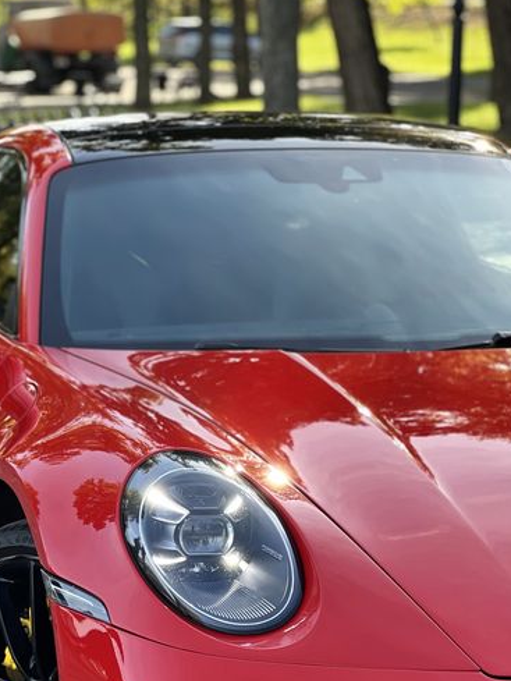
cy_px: 473
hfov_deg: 11.8
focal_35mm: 126
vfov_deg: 15.6
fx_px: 2479
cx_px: 166
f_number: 2.8
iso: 50
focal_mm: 9
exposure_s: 1/121
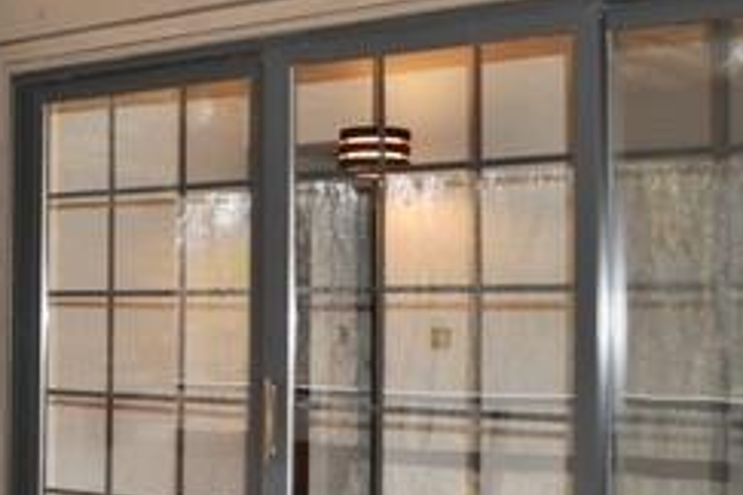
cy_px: 301
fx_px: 1465
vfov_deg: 19.2
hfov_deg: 25.7
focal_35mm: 71
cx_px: -131
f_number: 3.5
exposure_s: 1/125
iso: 720
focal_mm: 18
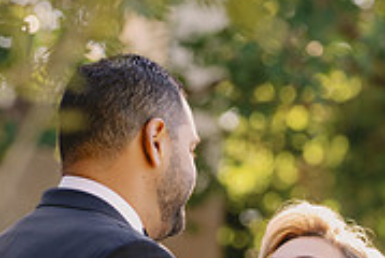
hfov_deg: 4.8
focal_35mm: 430
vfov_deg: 3.2
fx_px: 4606
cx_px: 385
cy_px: 334
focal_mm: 133
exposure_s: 1/320
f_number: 3.5
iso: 400
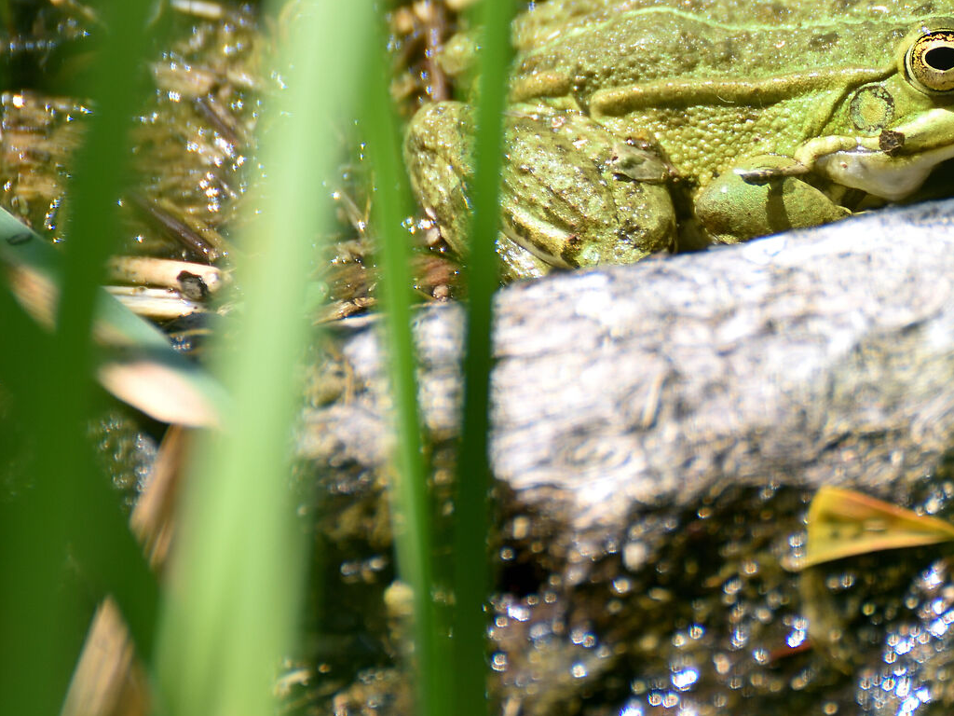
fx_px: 18630
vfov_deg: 2.2
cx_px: 930
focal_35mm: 676
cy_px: 81
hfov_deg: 2.9
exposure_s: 1/90
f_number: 6.7
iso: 200
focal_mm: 300
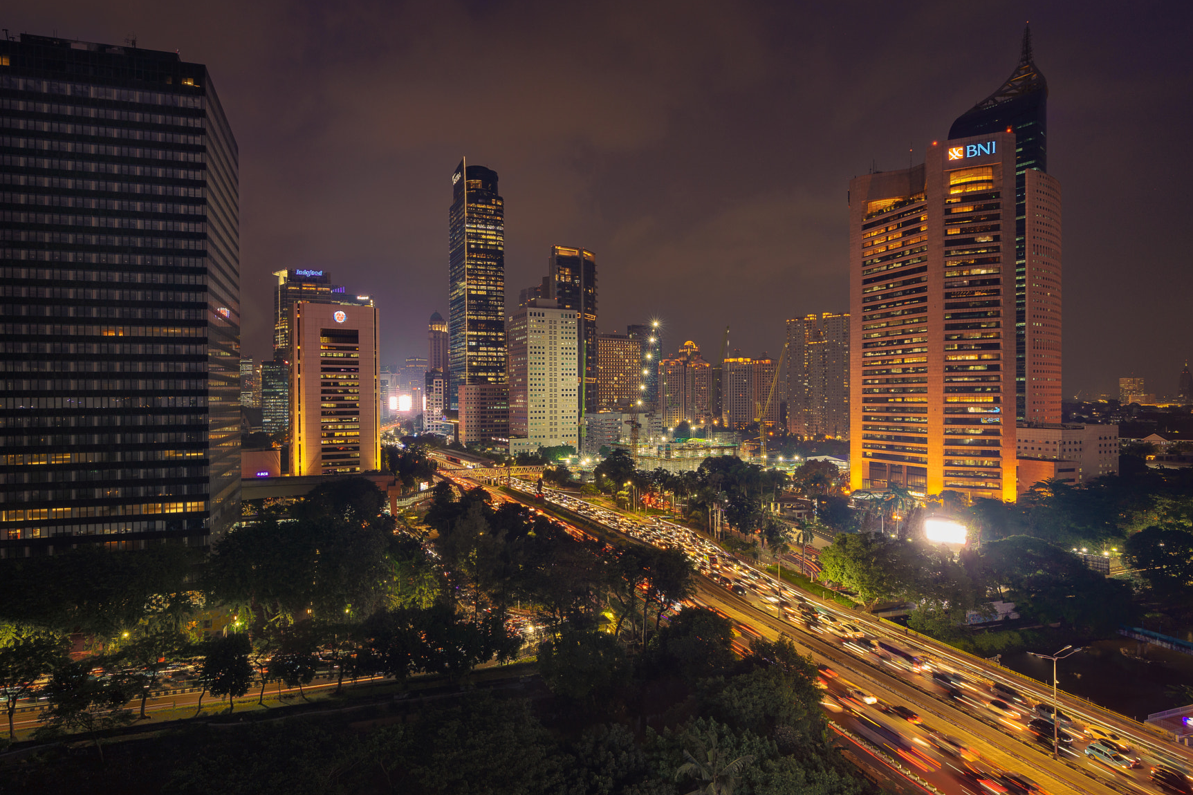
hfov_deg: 86.7
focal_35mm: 19
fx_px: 630
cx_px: 543
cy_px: 414
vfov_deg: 64.5
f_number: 9
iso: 100
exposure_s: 2.5
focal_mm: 16
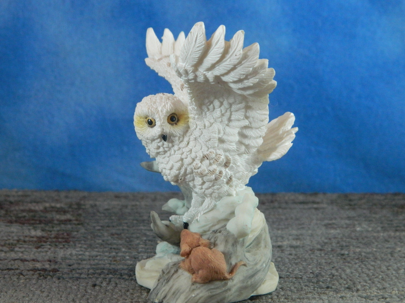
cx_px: 206
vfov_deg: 19.6
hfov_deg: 26.0
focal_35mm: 75
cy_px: 157
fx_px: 877
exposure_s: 1/40
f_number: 4
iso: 400
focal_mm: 12.6
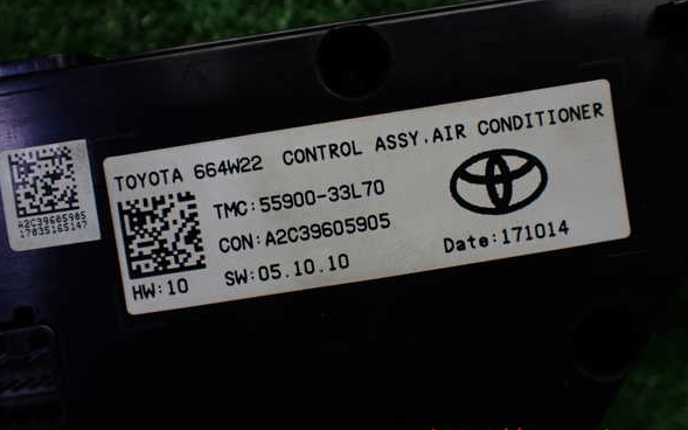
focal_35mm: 41
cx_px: 345
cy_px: 193
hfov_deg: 48.2
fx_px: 769
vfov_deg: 31.2
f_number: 2.7
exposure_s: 1/160
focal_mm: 6.83
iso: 320
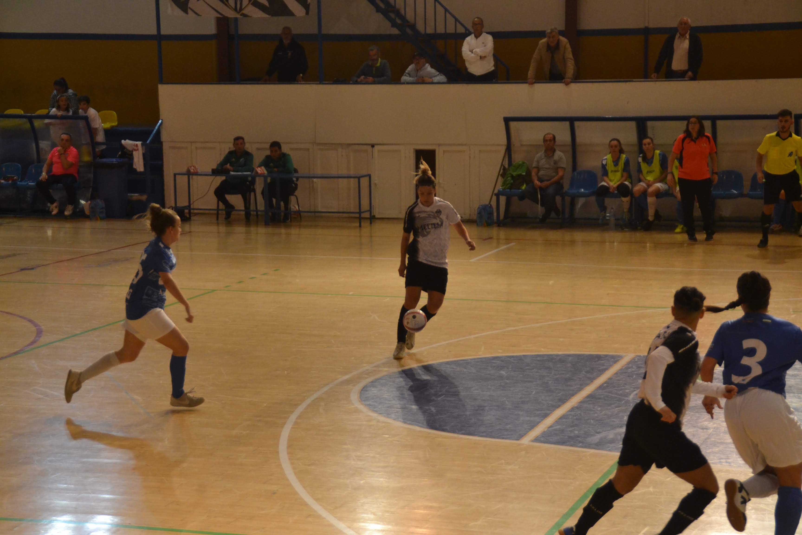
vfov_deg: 17.5
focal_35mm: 78
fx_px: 1738
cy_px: 268
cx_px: 401
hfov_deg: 26.0
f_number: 5
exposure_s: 1/500
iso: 1800
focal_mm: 52
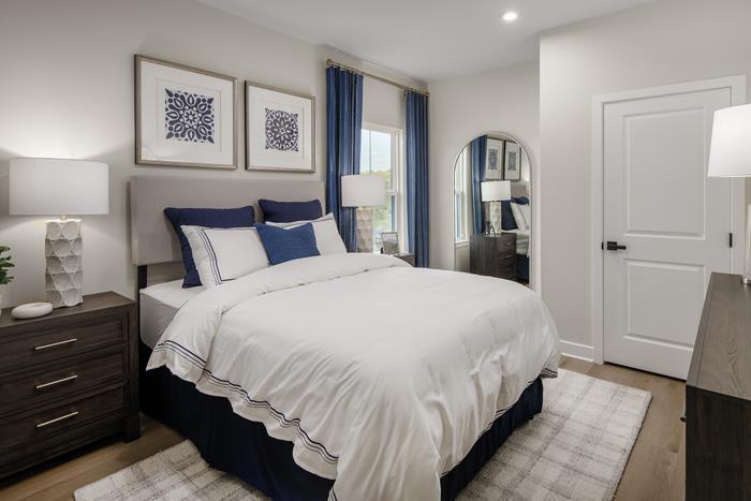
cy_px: 250
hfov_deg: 86.9
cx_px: 376
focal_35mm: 19
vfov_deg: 64.6
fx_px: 396
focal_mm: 19
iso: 200
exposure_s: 1/200
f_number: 9
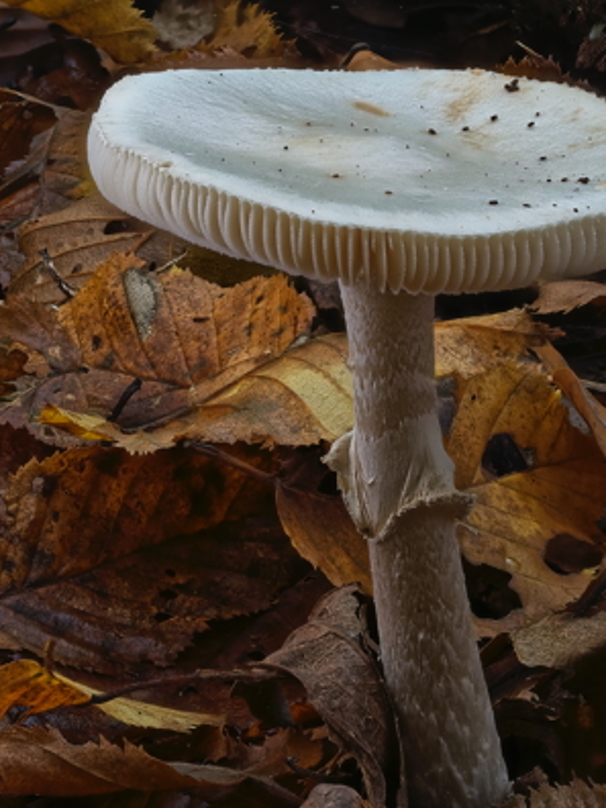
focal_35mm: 194
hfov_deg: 7.7
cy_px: 392
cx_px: 398
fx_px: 4528
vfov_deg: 10.2
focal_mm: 60
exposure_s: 1/20
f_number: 5.6
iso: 200
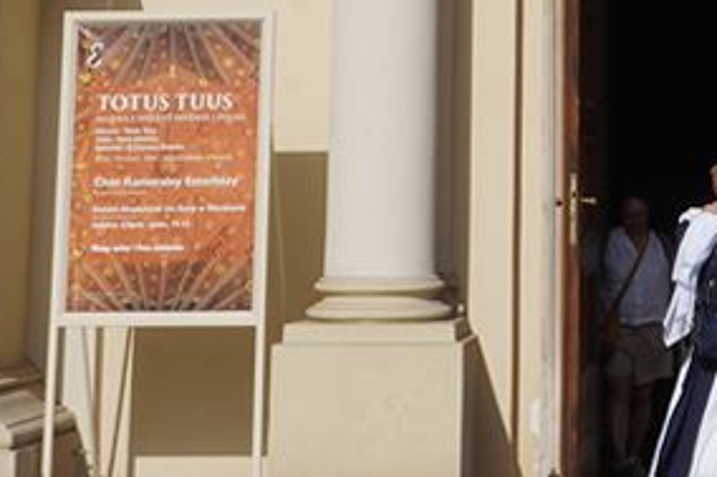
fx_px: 3364
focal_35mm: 169
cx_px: 871
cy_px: -704
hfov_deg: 11.9
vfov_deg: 7.5
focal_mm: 24
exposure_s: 1/100
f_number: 22
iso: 100
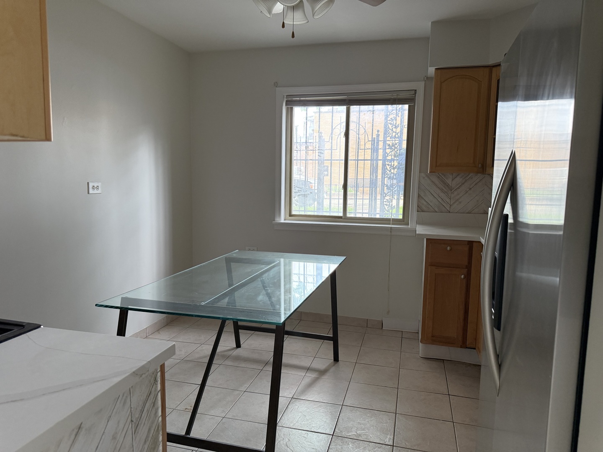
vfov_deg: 56.8
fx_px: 418
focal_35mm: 24
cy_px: 226
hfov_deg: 71.6
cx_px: 302
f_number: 1.78
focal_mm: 6.76
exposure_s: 1/48
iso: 250
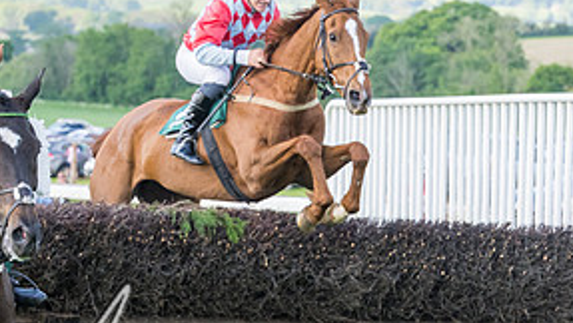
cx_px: 27
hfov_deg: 10.2
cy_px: 297
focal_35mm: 209
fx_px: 3178
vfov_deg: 5.8
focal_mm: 70
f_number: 4
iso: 800
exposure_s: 1/2000
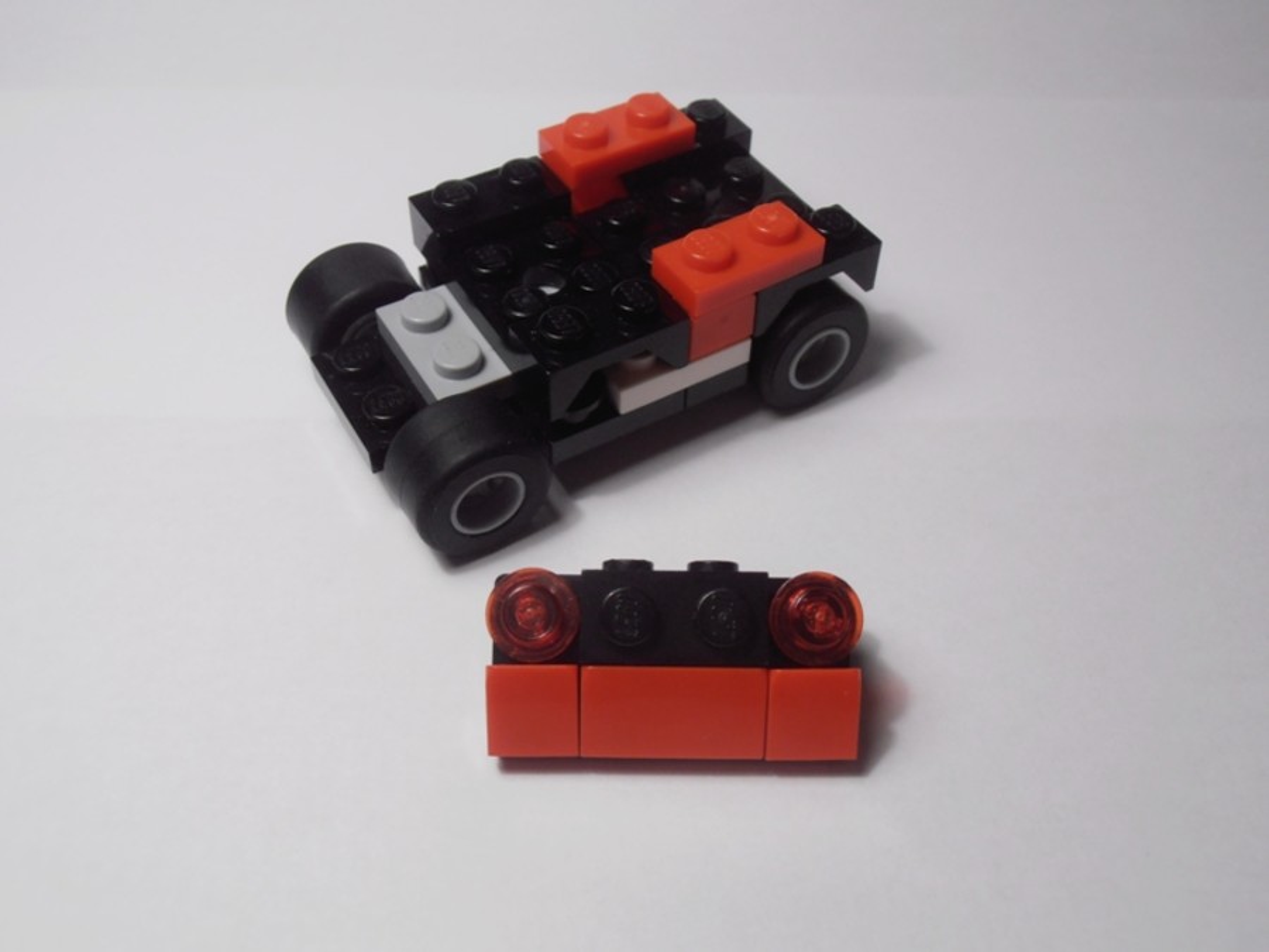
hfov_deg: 50.1
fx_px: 1356
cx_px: 634
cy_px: 476
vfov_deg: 38.7
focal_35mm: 37
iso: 80
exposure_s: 1/60
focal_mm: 6.61
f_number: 3.9
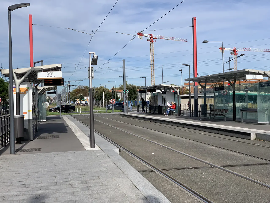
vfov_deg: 28.0
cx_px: 135
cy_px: 102
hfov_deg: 36.8
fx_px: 406
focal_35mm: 52
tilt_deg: +0.1
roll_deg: +1.8
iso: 16
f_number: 2.4
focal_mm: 6
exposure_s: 1/1497
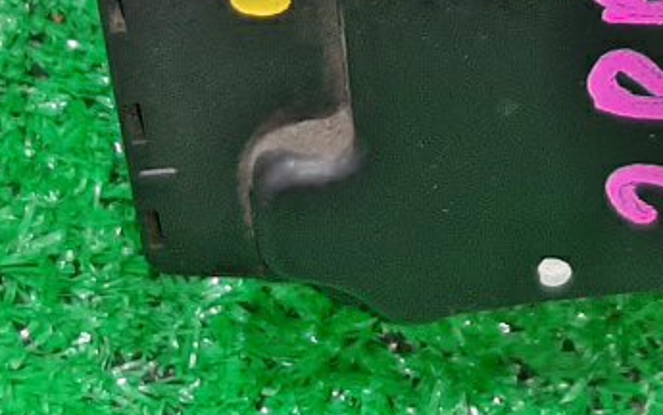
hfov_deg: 18.0
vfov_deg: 11.1
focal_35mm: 115
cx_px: 479
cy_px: -152
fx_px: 2079
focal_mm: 3.93
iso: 118
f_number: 1.7
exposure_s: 1/50
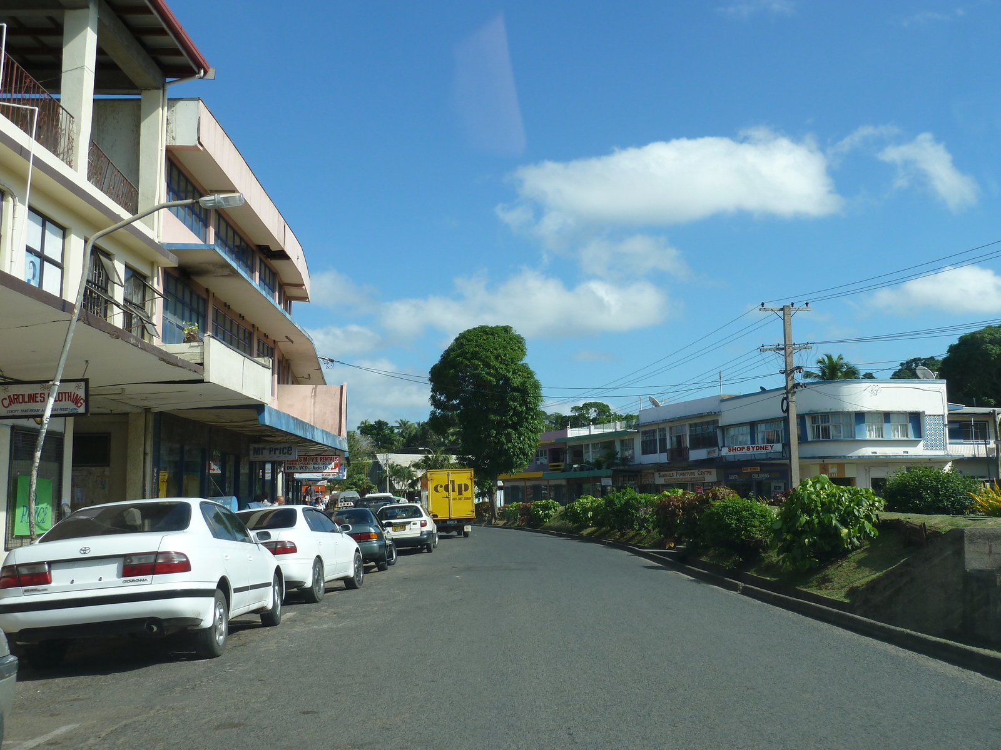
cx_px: 500
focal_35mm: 35
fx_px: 1012
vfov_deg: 40.7
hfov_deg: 52.6
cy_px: 375
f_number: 4
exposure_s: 1/500
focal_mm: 5.7
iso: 80
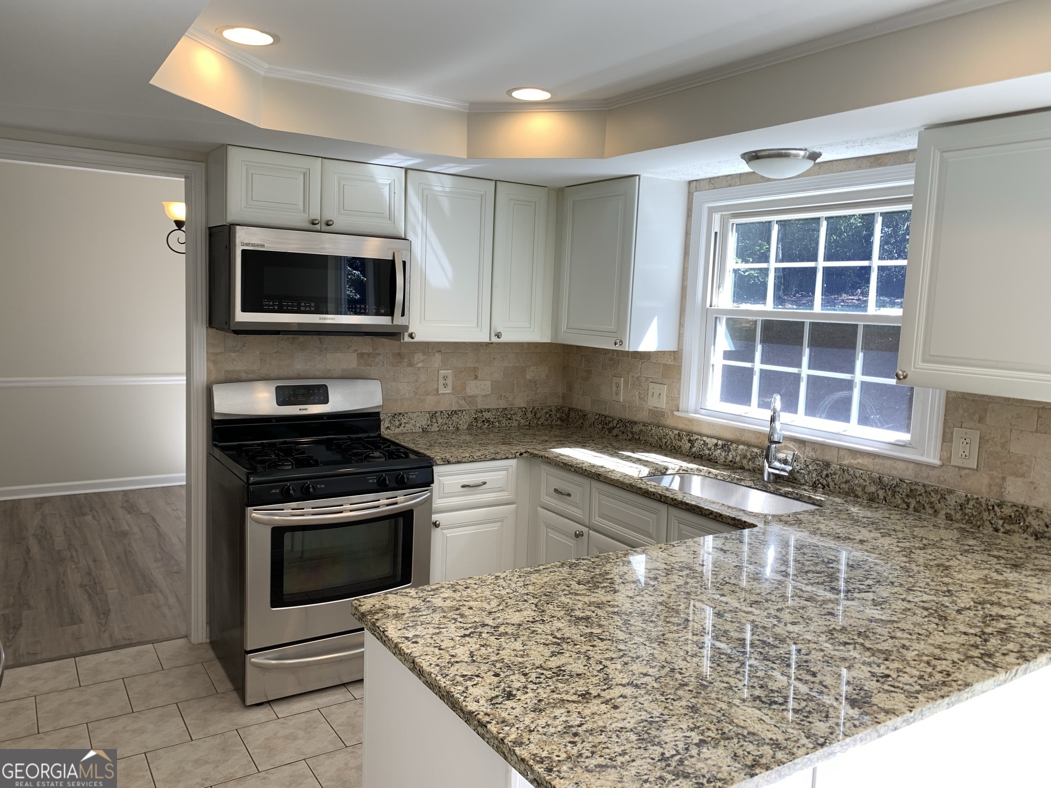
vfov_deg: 53.1
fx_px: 789
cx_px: 526
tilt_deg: -5.2
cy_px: 394
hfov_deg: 67.3
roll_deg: -2.3
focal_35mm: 26
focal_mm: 4.25
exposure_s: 1/120
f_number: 1.8
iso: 25
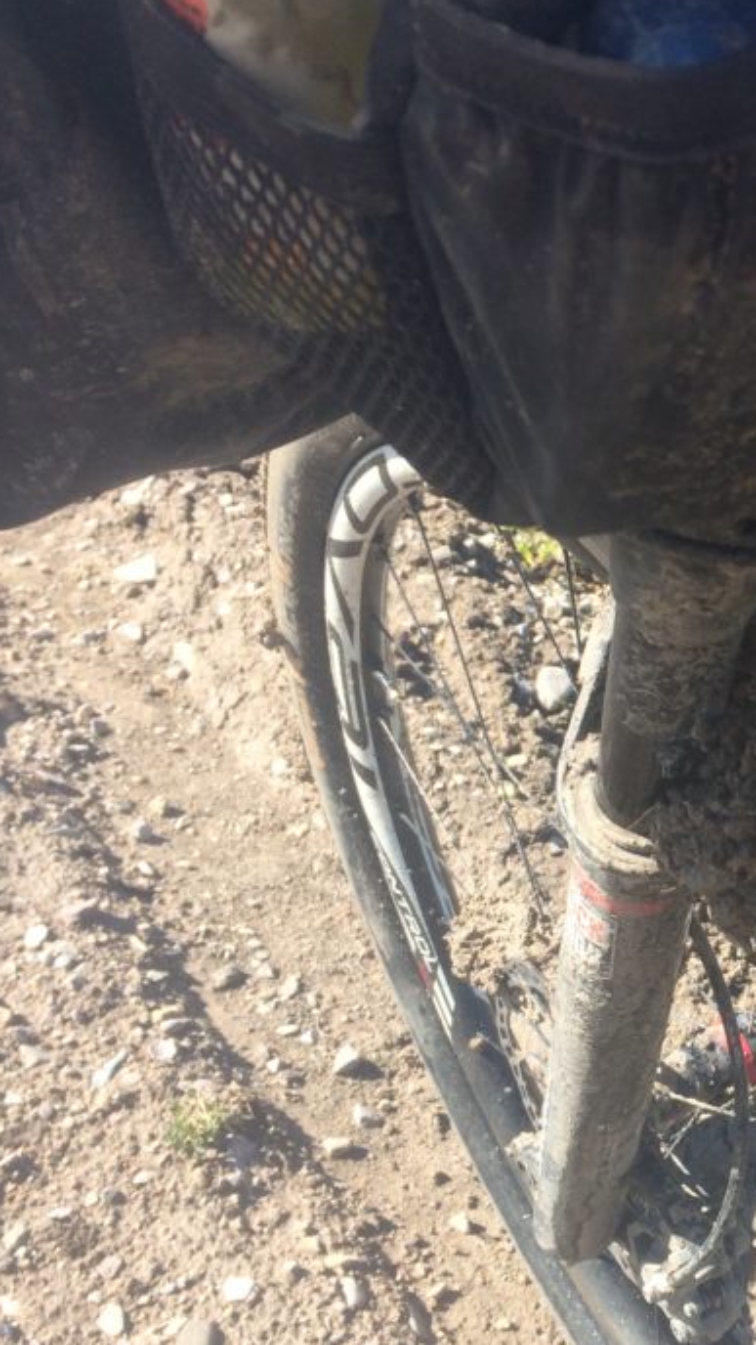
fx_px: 1675
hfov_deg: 23.1
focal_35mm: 47
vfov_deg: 43.7
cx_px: 926
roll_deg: -8.6
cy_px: 739
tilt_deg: -32.1
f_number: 2.2
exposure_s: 1/631
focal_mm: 4.15
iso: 32
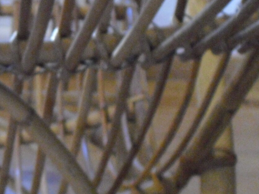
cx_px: -19
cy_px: 104
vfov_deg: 14.9
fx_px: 741
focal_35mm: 99
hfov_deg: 19.1
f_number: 3.1
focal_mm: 6.3
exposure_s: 1/25
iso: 800
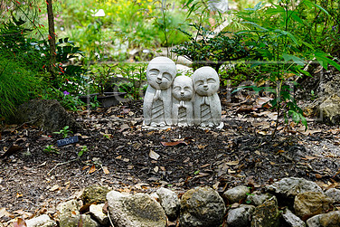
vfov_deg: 12.7
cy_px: 91
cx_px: 204
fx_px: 1020
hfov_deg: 18.9
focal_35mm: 108
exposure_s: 1/100
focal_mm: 70
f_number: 4.5
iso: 100
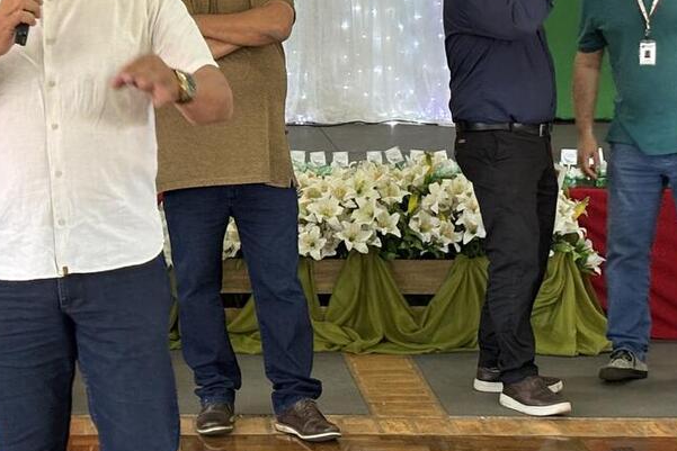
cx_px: 71
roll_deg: +0.5
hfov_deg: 18.6
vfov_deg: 12.6
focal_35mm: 108
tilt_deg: -1.9
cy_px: 38
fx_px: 2031
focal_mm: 5.96
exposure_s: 1/40
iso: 160
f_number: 1.6
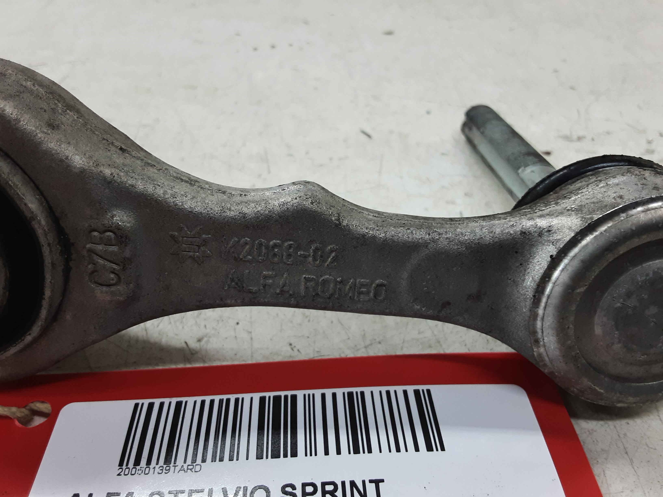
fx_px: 517
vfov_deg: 51.4
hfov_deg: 65.3
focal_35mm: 27
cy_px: 248
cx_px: 332
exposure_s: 1/50
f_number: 1.9
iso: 100
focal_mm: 2.91
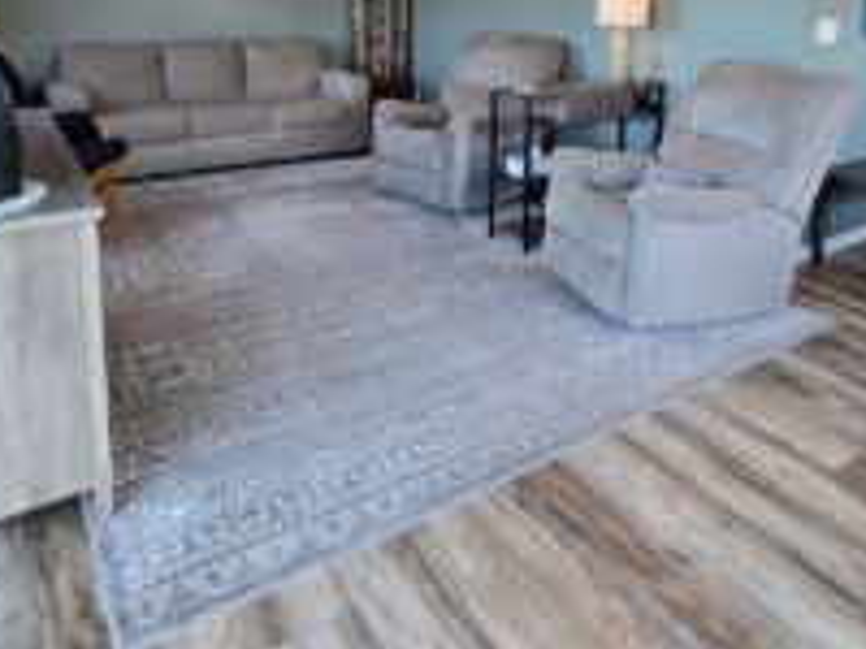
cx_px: 455
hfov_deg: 67.3
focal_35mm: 26
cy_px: 91
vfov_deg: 48.6
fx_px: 650
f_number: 2.2
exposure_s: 1/60
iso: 64
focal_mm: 2.2
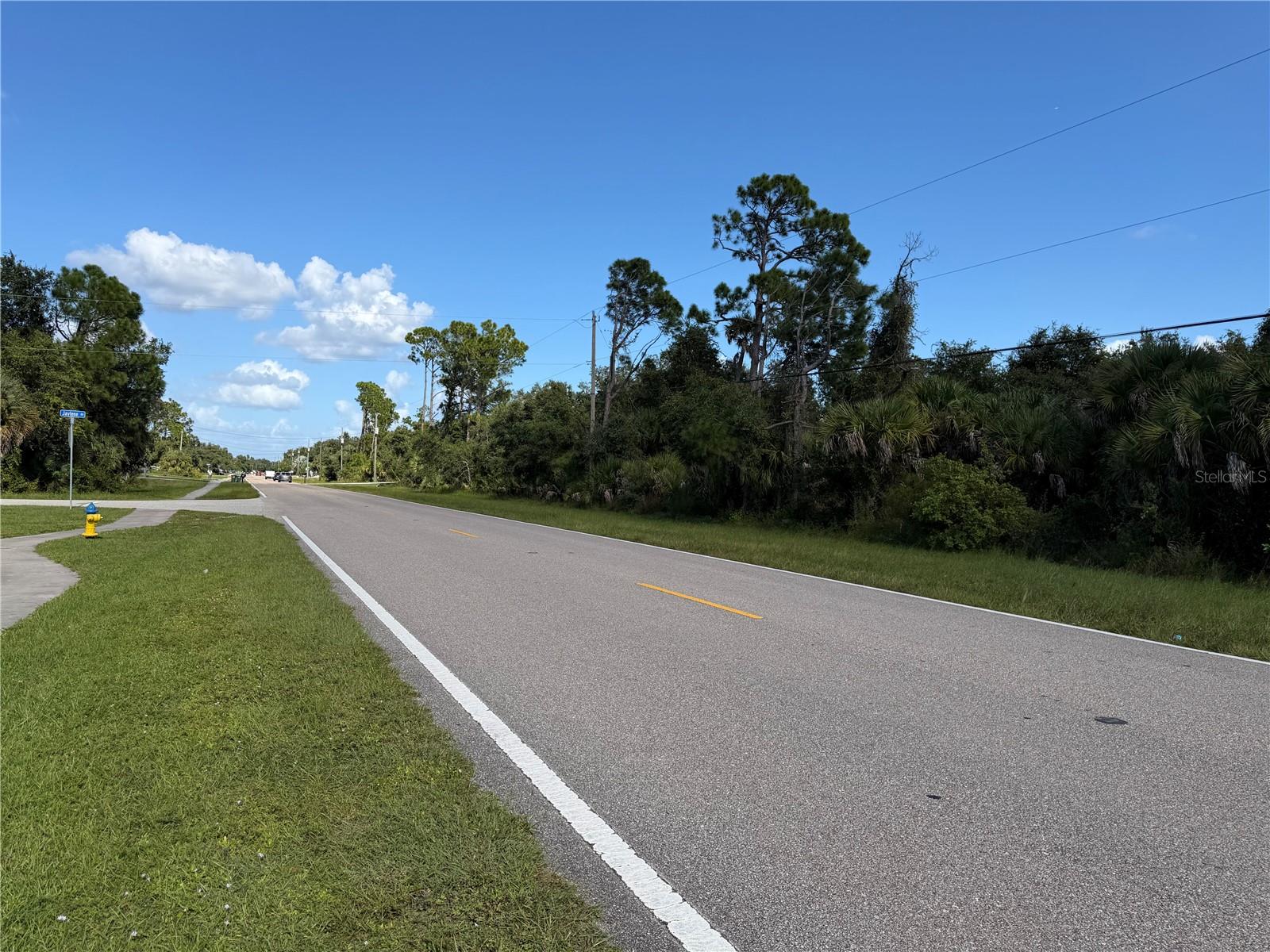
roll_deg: -0.7
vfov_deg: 56.8
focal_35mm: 24
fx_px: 881
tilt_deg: -0.5
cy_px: 476
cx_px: 635
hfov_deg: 71.6
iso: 80
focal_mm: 6.76
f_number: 1.78
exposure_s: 1/4673
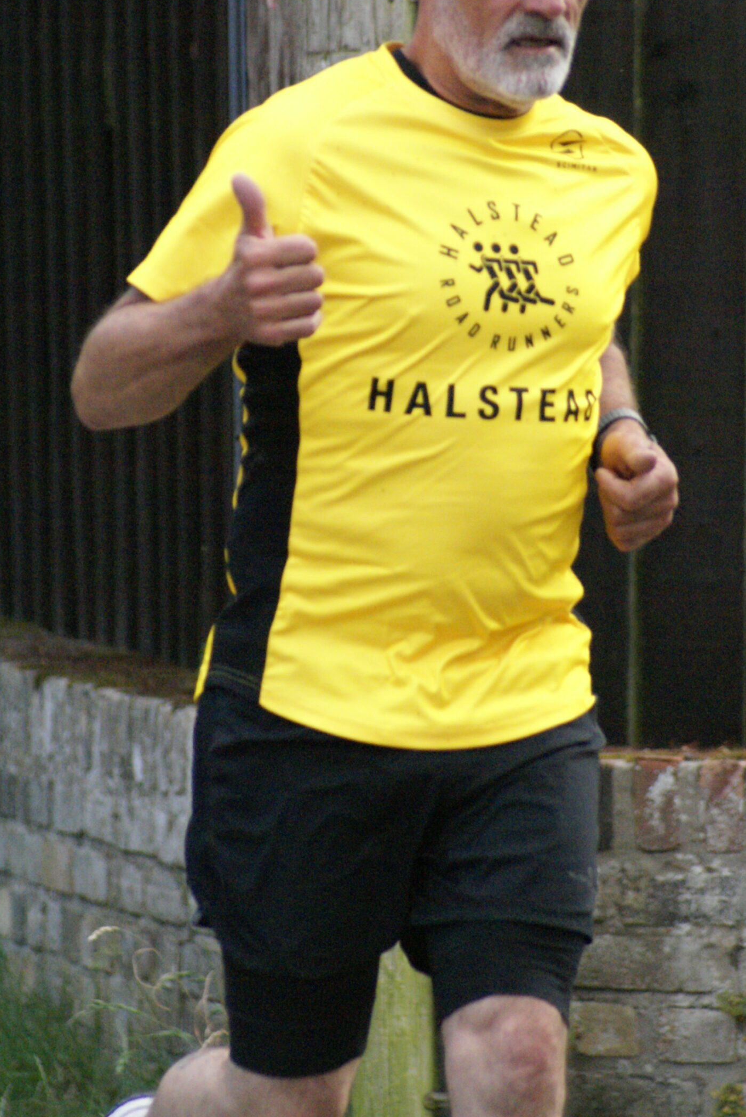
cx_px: 337
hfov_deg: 3.3
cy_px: 453
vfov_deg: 4.9
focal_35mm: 421
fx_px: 13064
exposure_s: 1/640
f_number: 6.3
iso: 1600
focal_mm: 230
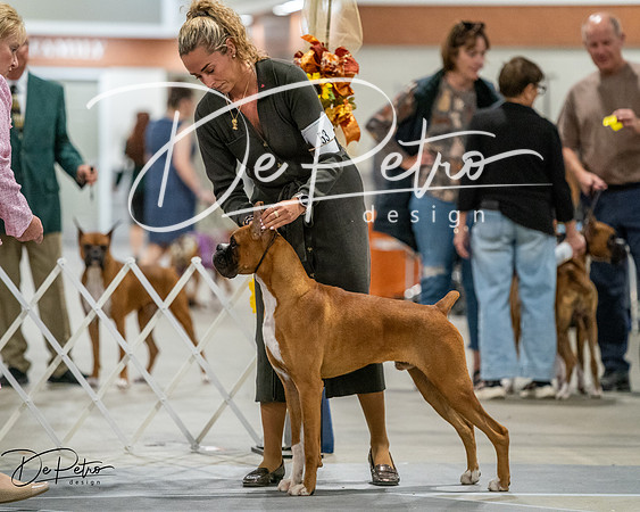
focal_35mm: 225
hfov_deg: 8.6
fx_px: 4265
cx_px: 320
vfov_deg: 6.9
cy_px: 256
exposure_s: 1/250
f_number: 3.5
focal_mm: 200
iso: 6400
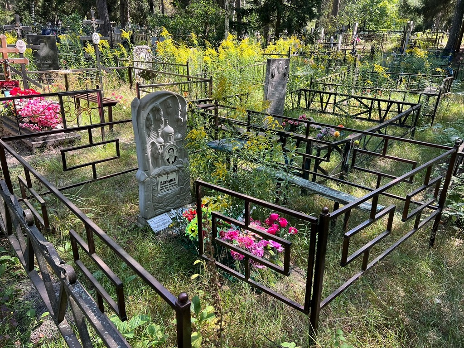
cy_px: 174
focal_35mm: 26
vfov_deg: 53.1
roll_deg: +2.3
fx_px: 349
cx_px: 232
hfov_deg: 67.3
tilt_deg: -16.7
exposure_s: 1/281
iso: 40
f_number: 1.5
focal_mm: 5.7
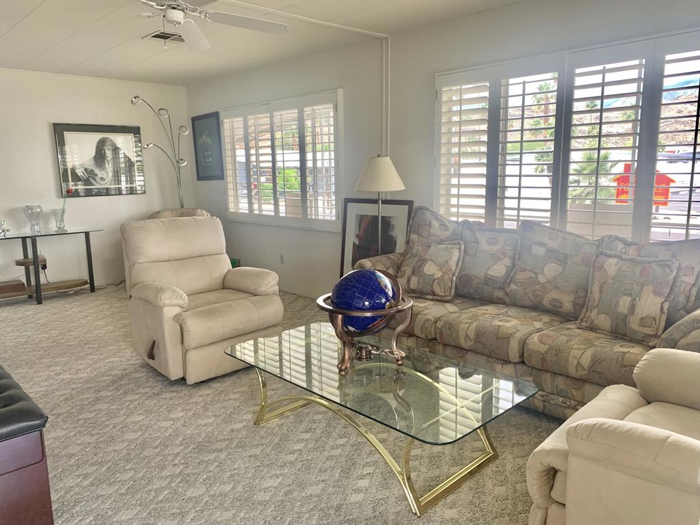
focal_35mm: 26
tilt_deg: -10.5
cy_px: 262
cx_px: 350
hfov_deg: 67.3
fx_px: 526
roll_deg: +0.5
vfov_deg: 53.1
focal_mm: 4.25
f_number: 1.8
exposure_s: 1/121
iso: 50
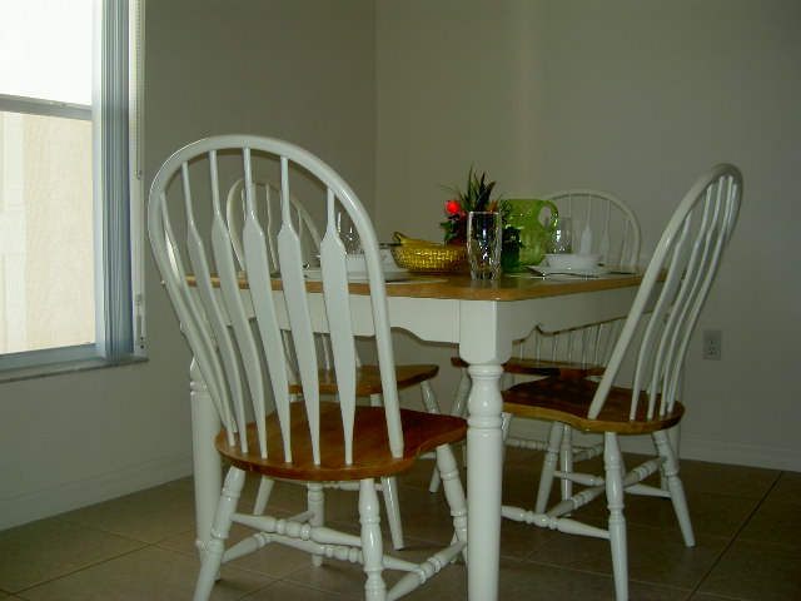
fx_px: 902
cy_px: 300
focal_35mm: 39
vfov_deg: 36.8
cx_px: 400
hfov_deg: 47.9
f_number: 2.8
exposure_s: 1/59.5
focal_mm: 8
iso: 100
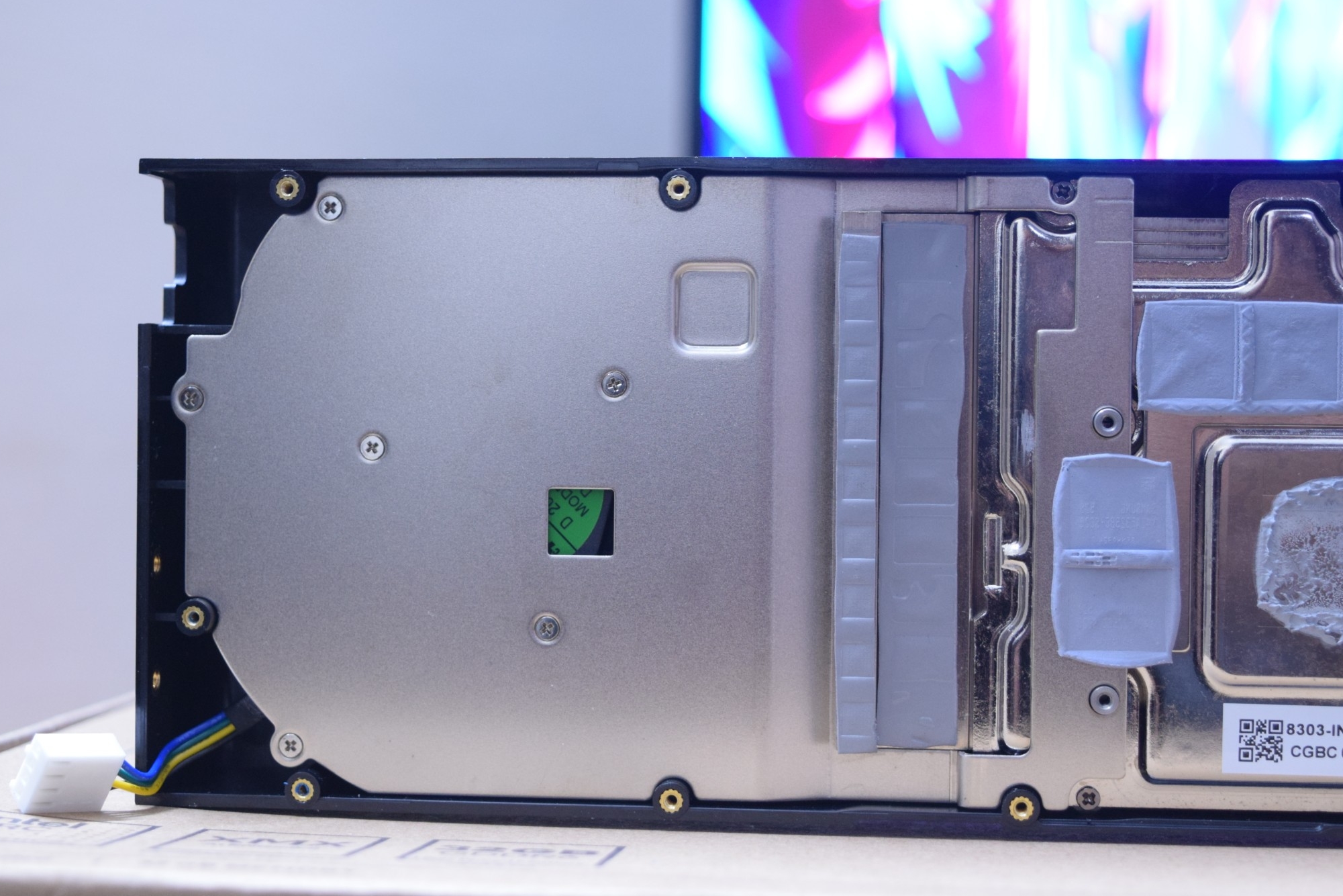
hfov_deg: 29.7
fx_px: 2537
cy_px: 466
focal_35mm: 68
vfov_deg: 20.0
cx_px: 650
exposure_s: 1/10
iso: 1600
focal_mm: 42
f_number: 5.6
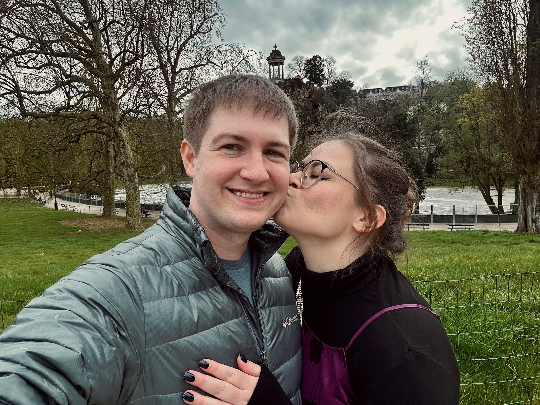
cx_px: 270
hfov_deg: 73.9
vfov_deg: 58.9
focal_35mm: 23
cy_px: 202
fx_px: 359
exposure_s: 1/397
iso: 25
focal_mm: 2.69
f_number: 1.9
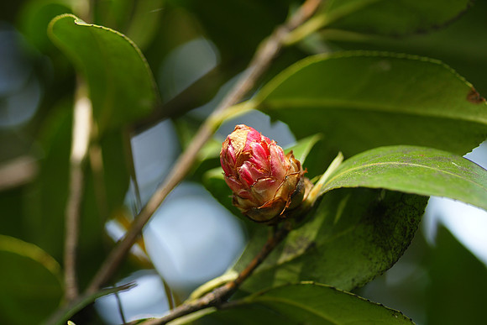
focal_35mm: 150
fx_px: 2030
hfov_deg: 13.7
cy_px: 162
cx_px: 244
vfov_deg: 9.2
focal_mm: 100
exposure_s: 1/250
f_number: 2.8
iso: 200
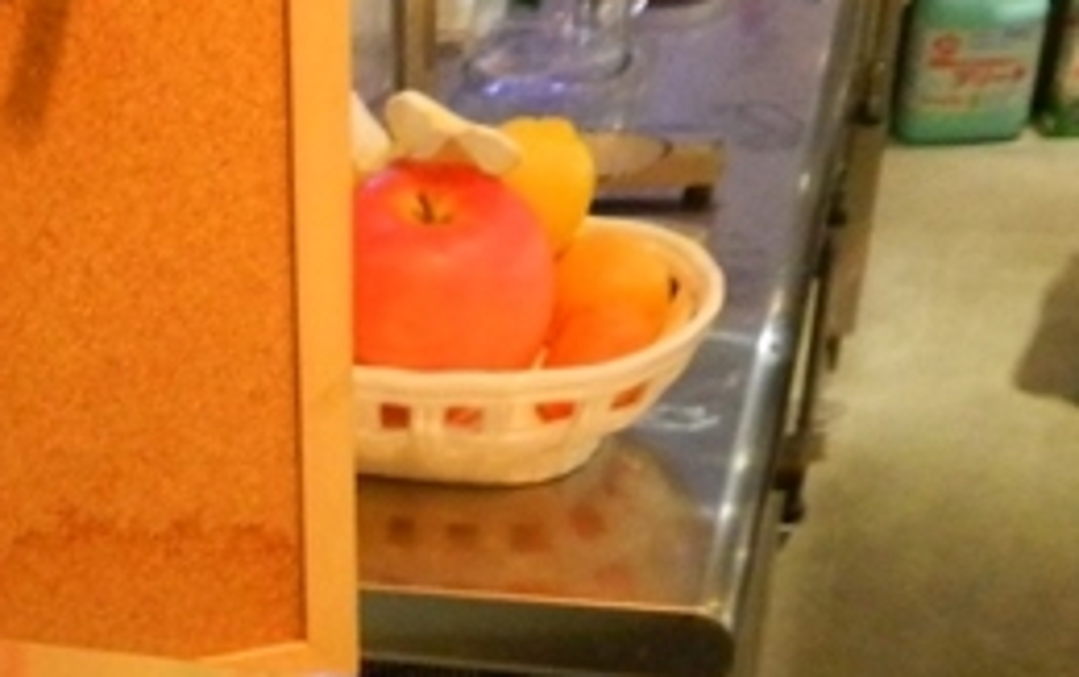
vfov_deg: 15.7
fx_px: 2207
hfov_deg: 26.5
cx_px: 91
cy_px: 1092
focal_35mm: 75
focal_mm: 4
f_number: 3.4
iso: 800
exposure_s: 1/100
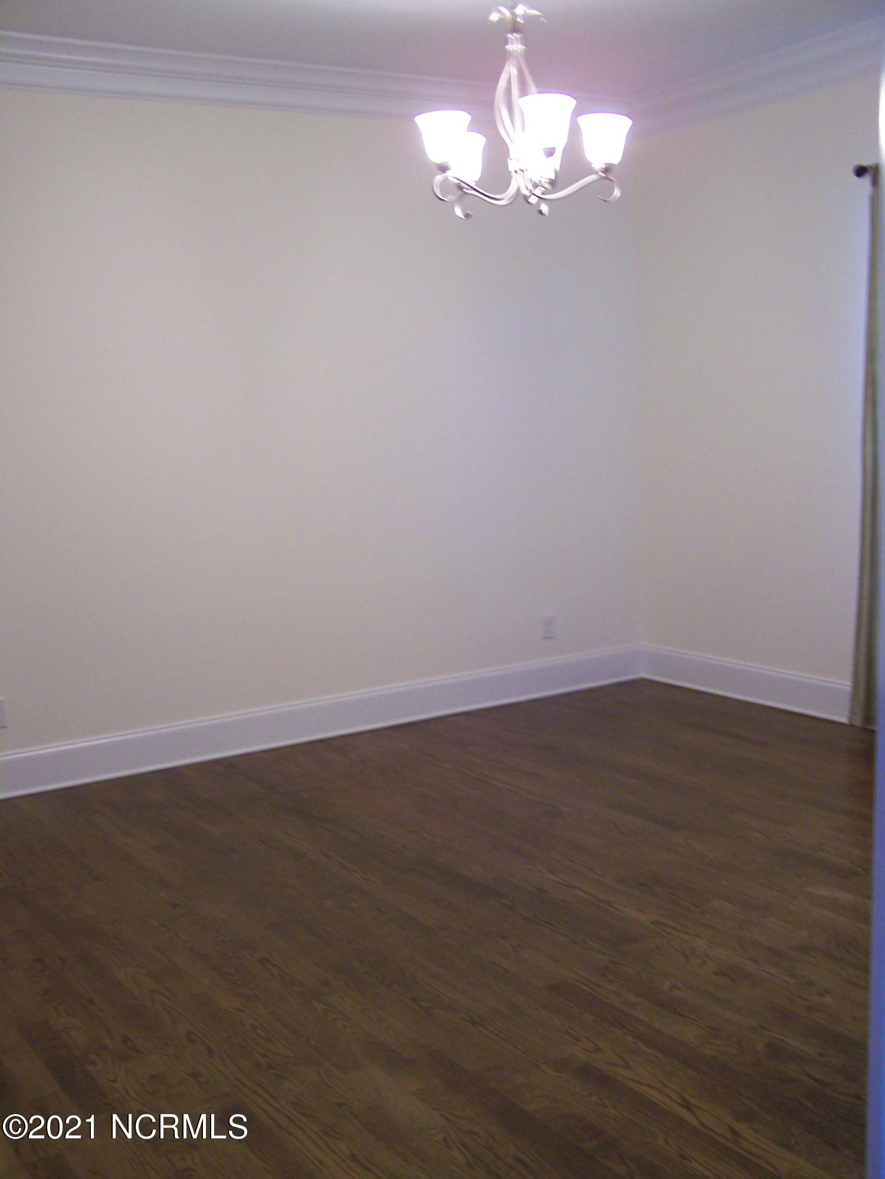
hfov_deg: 37.7
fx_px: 1295
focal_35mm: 38
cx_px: 442
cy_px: 590
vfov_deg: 49.0
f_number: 2.8
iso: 160
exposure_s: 1/8
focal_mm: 6.3
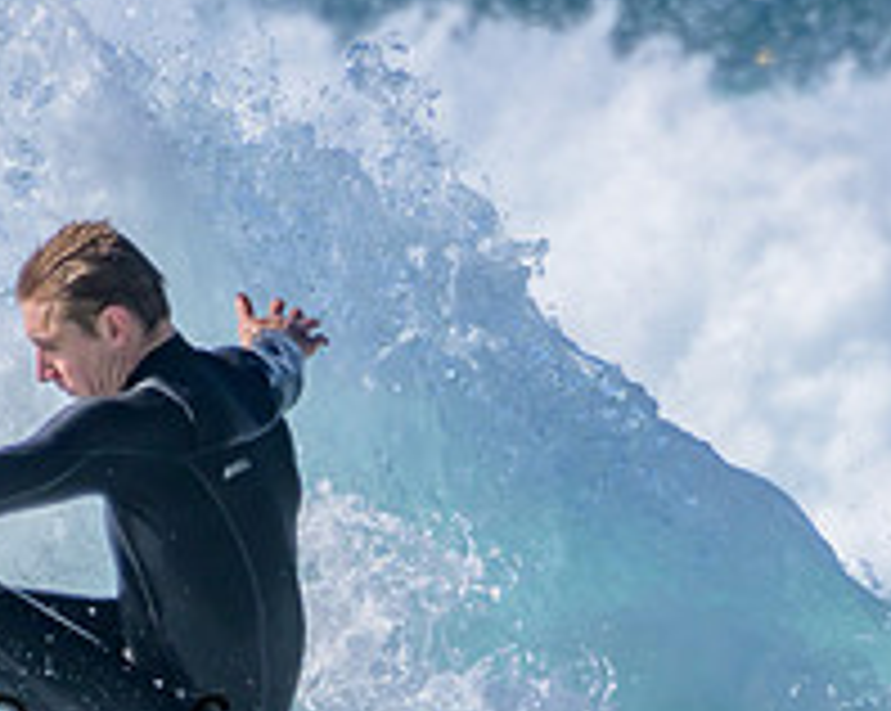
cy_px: 727
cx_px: 162
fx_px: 54348
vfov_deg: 0.7
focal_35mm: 2063
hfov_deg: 0.9
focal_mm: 750
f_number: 11
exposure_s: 1/2000
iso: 720
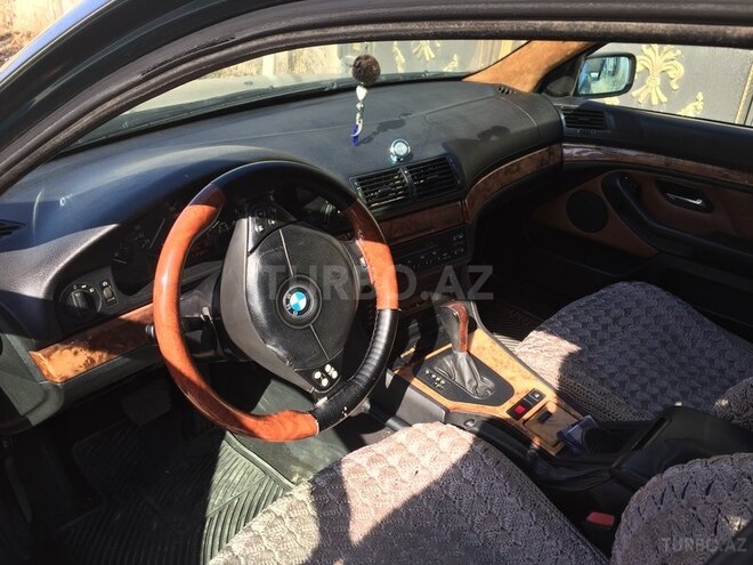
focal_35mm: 29
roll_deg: -4.1
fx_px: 631
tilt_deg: -30.2
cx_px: 376
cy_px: 282
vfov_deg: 48.2
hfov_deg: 61.7
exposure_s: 1/370
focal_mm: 4.15
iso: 32
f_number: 2.2
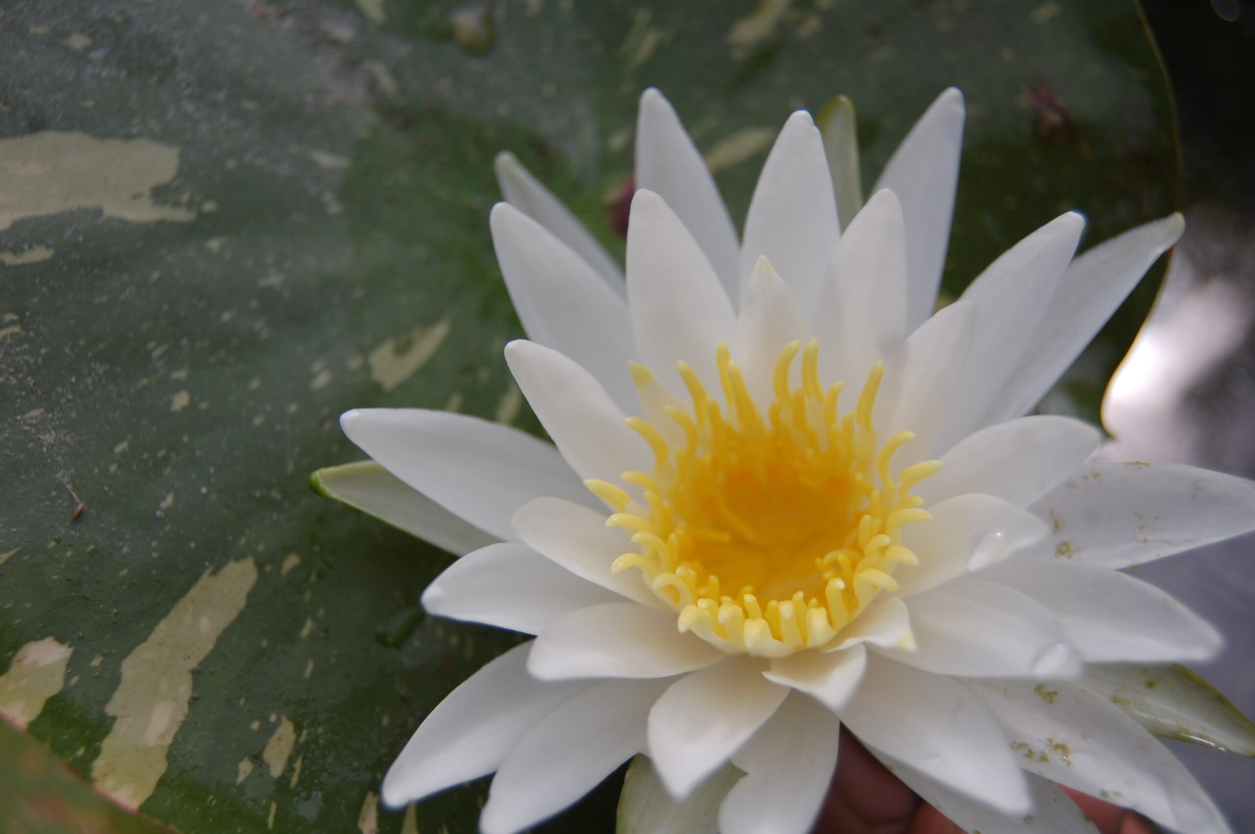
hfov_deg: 42.4
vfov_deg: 28.9
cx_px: 628
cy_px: 417
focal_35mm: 46
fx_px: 1620
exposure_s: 1/1000
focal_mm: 31
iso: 200
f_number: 4.5
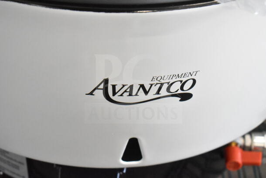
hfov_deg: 24.6
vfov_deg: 16.6
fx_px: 610
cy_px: 89
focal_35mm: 82
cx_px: 133
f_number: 5.6
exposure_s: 1/100
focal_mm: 55
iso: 9000
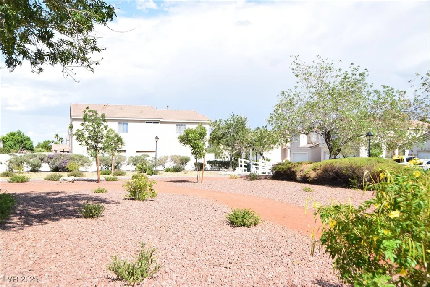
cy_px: 144
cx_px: 215
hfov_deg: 61.9
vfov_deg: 43.7
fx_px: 359
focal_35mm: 30
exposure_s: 1/400
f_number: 10
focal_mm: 20
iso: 200
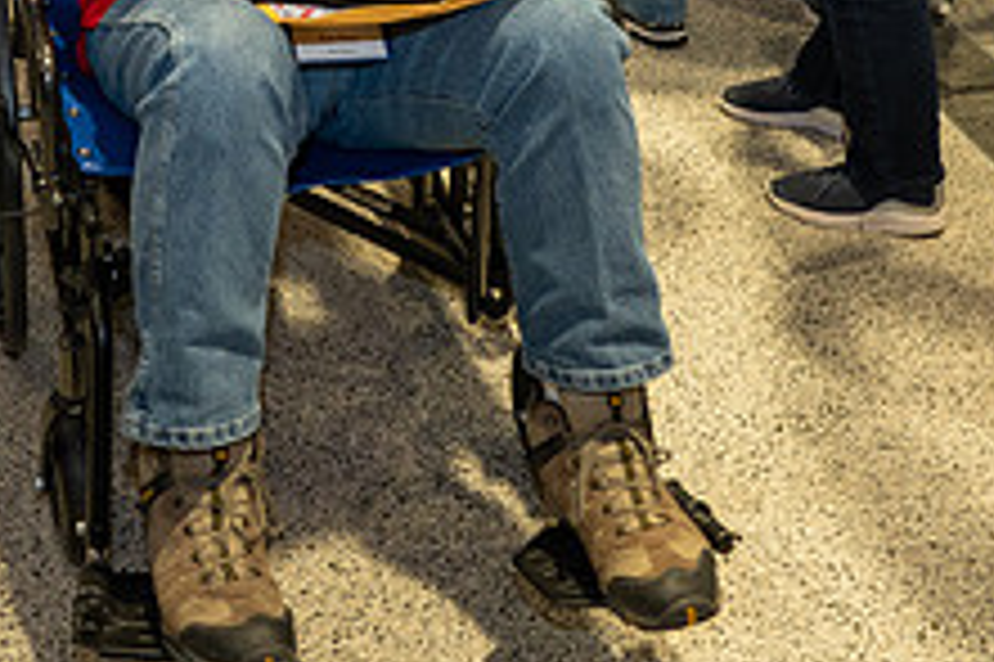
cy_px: -153
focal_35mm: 63
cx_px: 202
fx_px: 1738
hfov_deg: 31.1
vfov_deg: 20.1
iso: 1600
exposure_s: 1/40
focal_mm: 24
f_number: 4.5
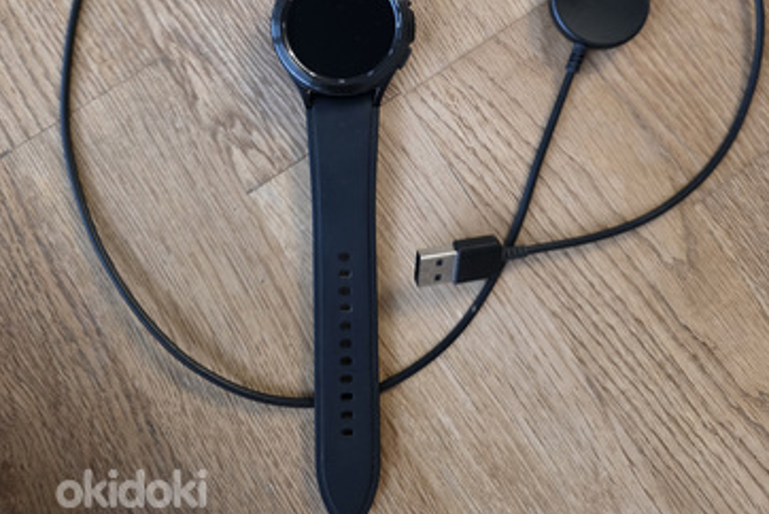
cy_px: 32
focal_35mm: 33
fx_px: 705
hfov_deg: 57.2
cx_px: 394
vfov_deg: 36.9
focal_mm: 6.3
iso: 800
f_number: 1.7
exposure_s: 1/100
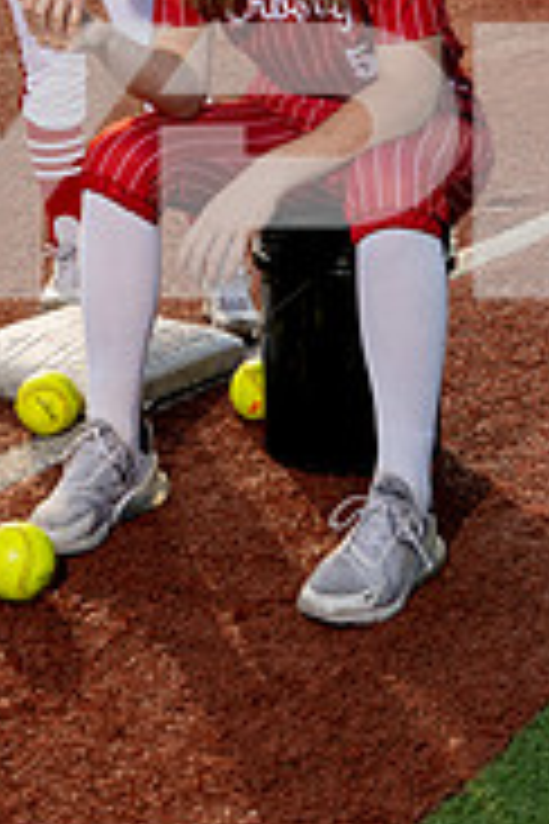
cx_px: 117
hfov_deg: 15.8
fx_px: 1967
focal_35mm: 86
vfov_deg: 22.0
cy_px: -153
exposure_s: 1/250
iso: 100
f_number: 6.3
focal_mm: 35
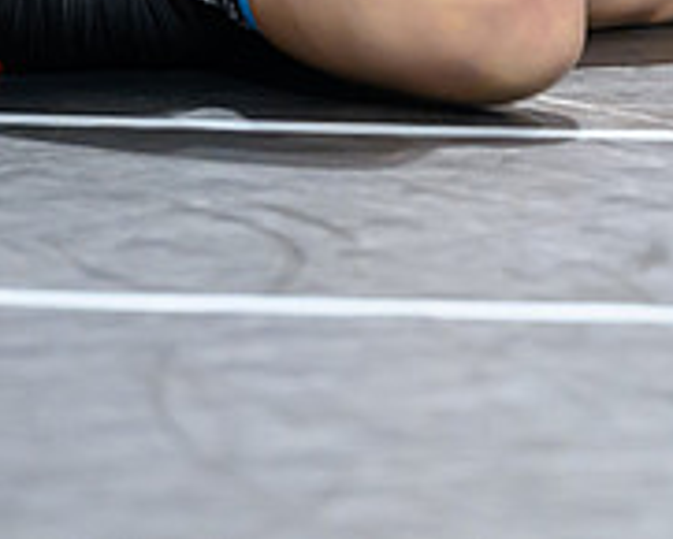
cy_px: -278
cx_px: 166
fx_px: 7414
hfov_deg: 5.2
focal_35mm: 372
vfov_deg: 4.1
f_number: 3.2
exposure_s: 1/800
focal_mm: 89
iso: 3600
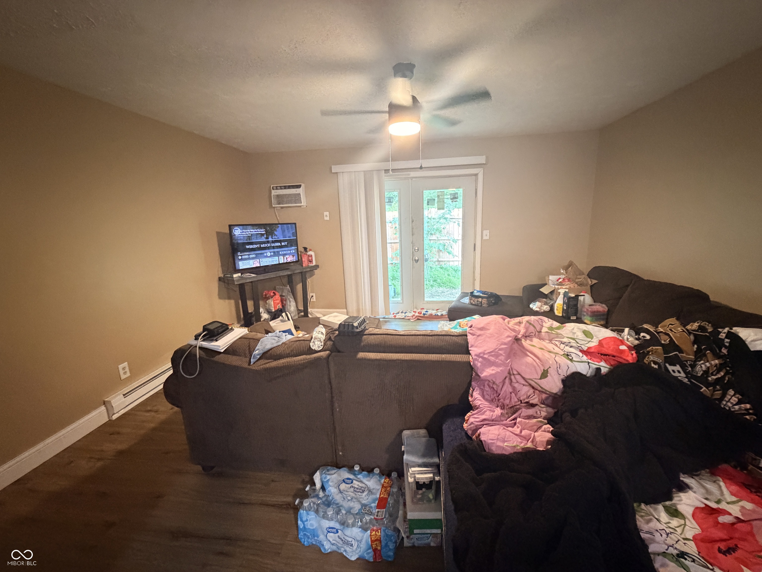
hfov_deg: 102.1
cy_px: 286
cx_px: 381
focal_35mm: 14
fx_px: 308
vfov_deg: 85.7
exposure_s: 1/40
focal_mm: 2.22
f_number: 2.2
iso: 1000
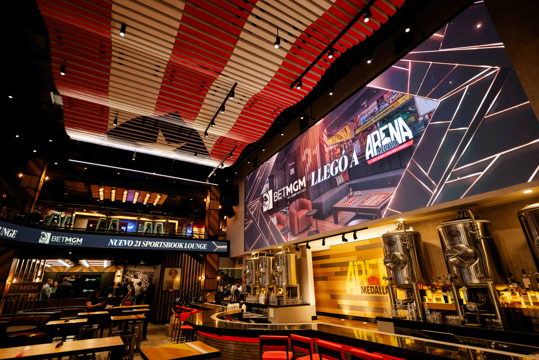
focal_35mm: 18
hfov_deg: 90.0
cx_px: 270
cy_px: 180
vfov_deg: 67.4
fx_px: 269
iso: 200
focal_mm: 18
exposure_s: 1/60
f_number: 2.8
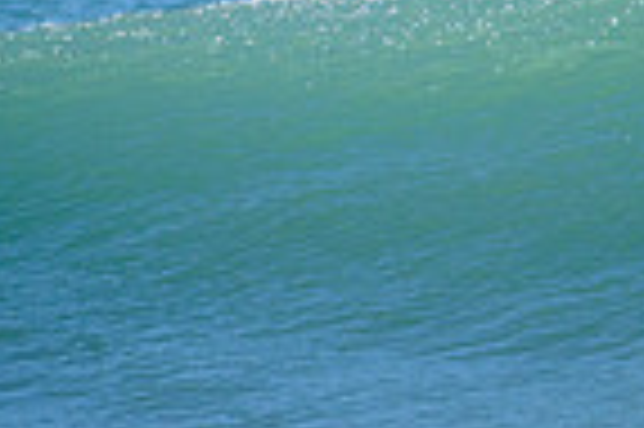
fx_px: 37059
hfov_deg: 1.0
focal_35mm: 2074
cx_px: 1268
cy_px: 52
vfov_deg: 0.7
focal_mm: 500
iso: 220
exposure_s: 1/2000
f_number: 5.6
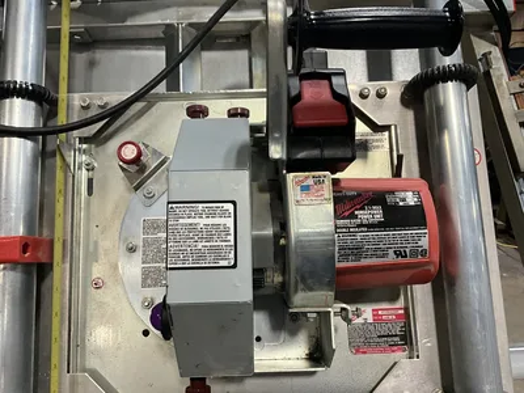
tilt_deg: -15.5
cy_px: 196
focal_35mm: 29
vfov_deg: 48.2
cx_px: 262
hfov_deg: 61.7
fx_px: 439
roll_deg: +2.5
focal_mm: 3
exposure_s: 1/60
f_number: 1.8
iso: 160
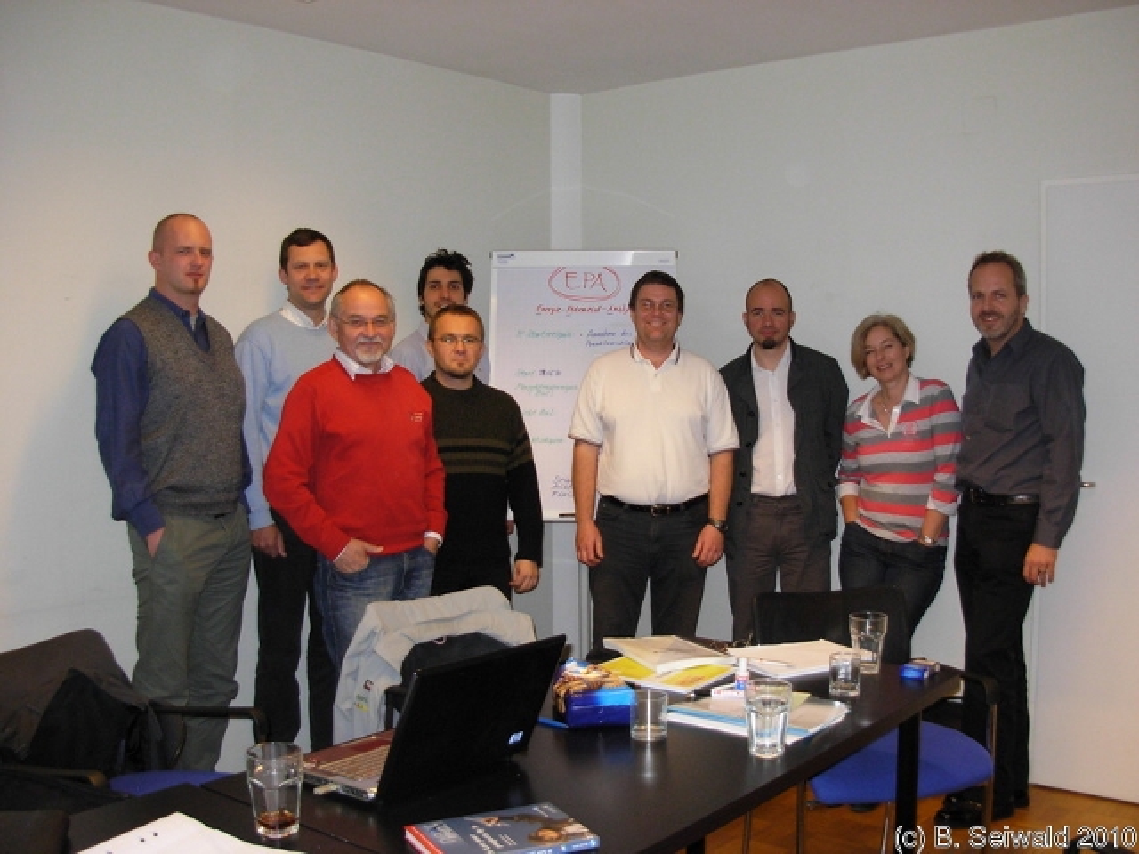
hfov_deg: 49.0
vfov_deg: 37.7
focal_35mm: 38
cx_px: 570
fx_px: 1250
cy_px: 427
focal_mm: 6.3
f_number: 2.9
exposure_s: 1/52.2
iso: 183
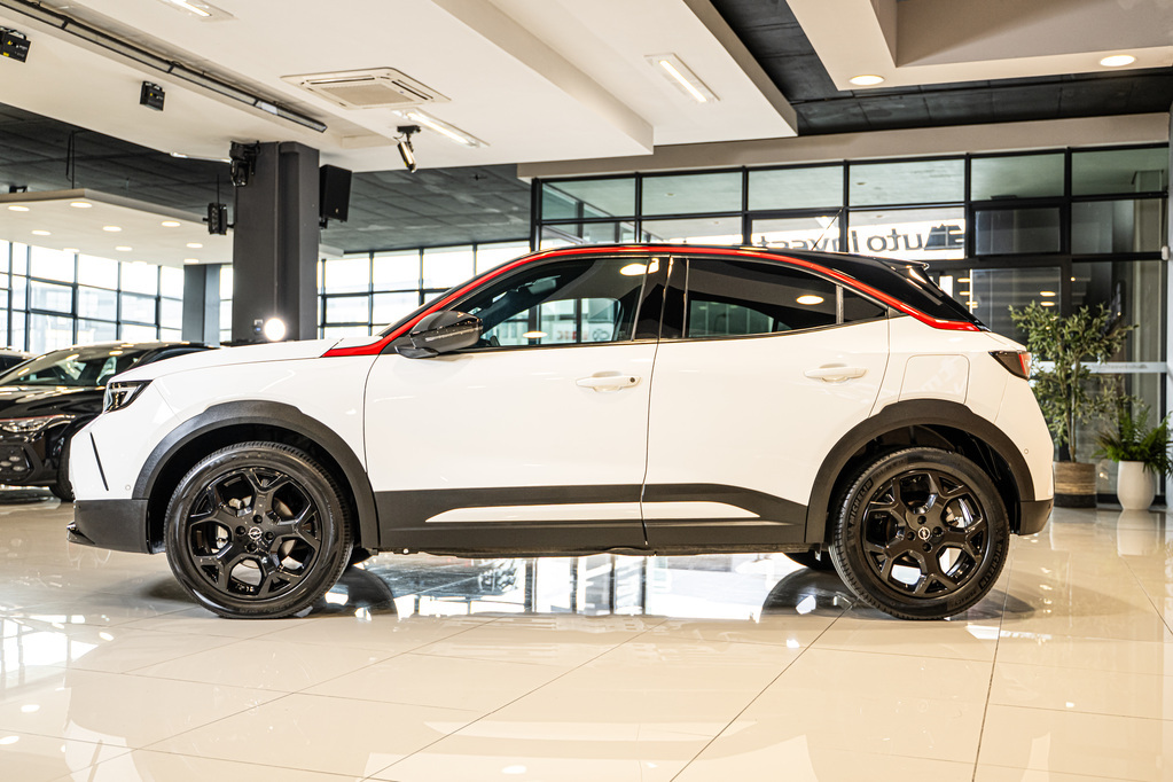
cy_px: 391
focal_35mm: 34
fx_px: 1091
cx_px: 586
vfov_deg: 39.4
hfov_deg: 56.5
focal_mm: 33.5
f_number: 2.8
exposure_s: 1/160
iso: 640
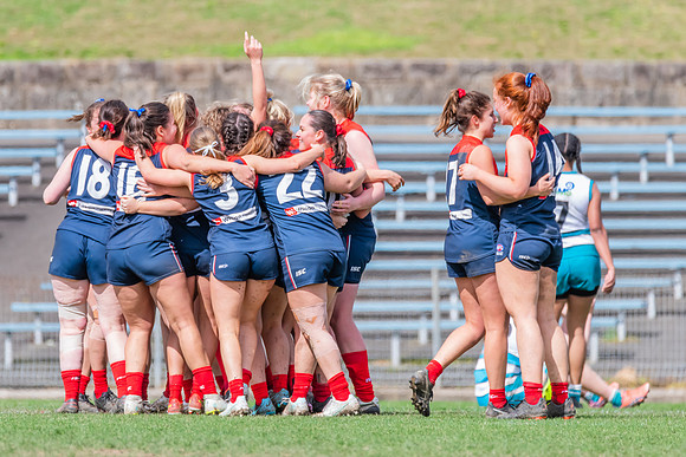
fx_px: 15064
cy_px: 196
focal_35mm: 790
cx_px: 280
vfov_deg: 1.7
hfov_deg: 2.6
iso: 800
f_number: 9
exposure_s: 1/1600
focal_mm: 600
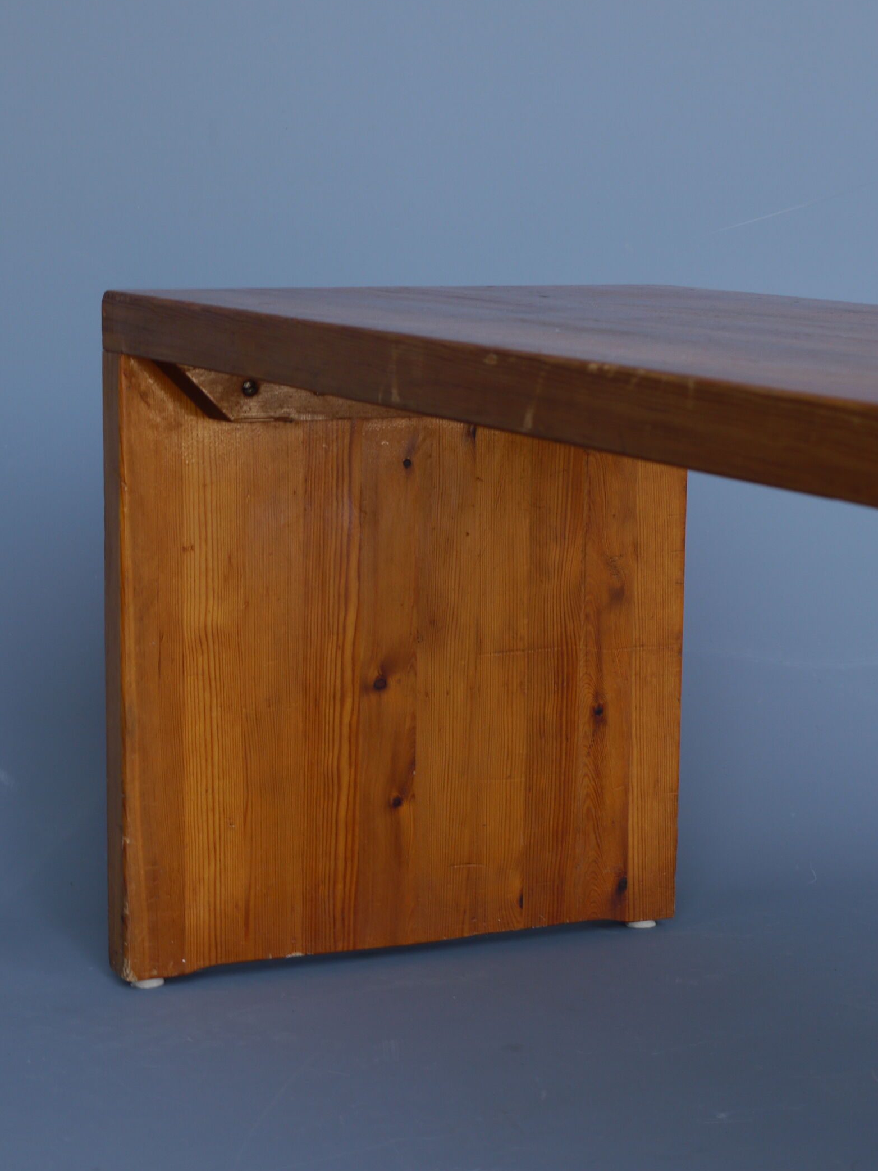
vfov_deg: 24.1
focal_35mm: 81
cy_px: 684
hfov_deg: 18.2
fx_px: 2740
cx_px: 377
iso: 100
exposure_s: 1/30
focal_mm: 30
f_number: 5.3
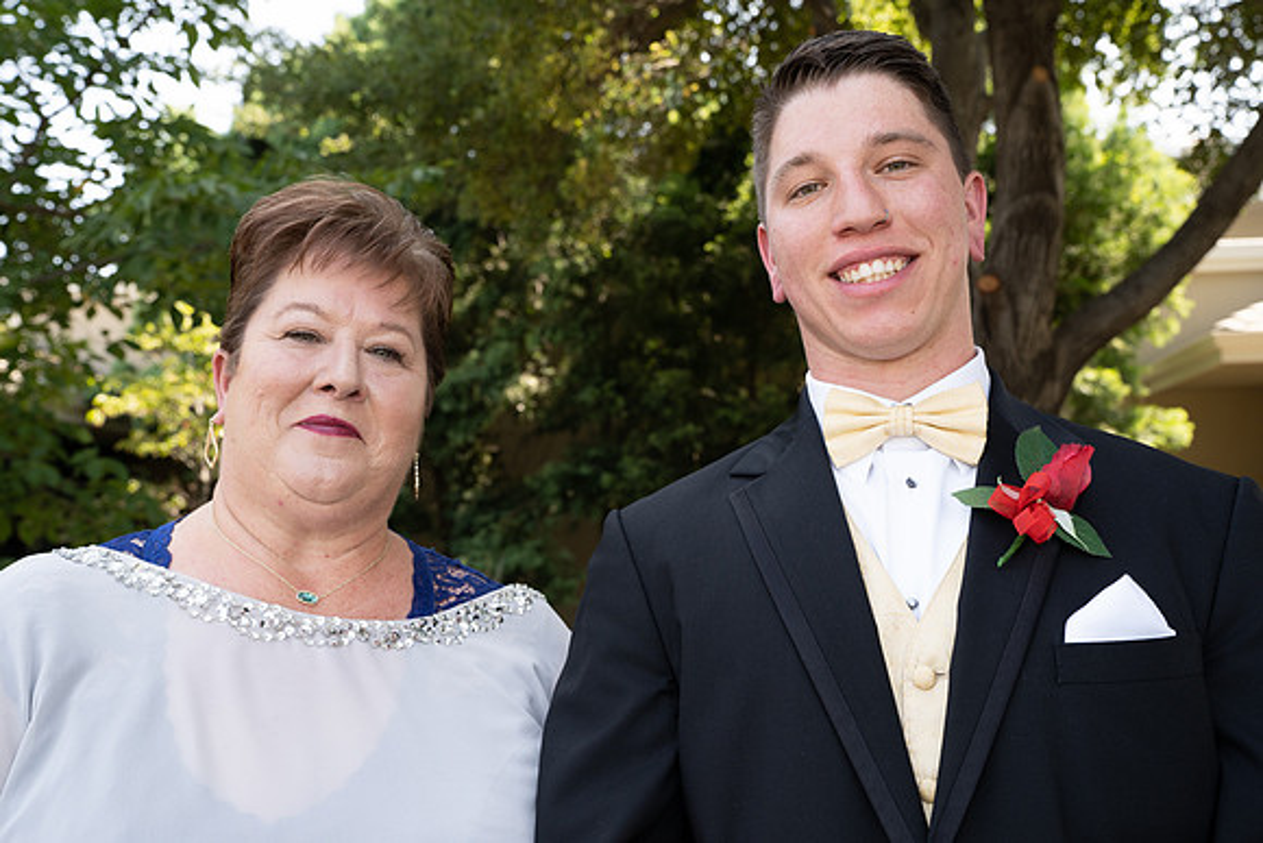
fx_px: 1333
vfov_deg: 35.1
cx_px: 632
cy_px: 422
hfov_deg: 50.7
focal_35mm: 38
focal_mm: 38
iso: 400
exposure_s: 1/160
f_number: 6.3
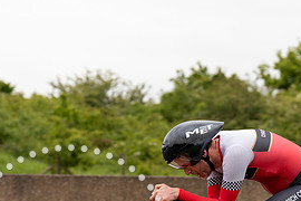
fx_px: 1488
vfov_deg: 7.7
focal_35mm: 178
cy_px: 193
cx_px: 244
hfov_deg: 11.5
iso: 250
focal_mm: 83
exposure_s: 1/1000
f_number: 3.5
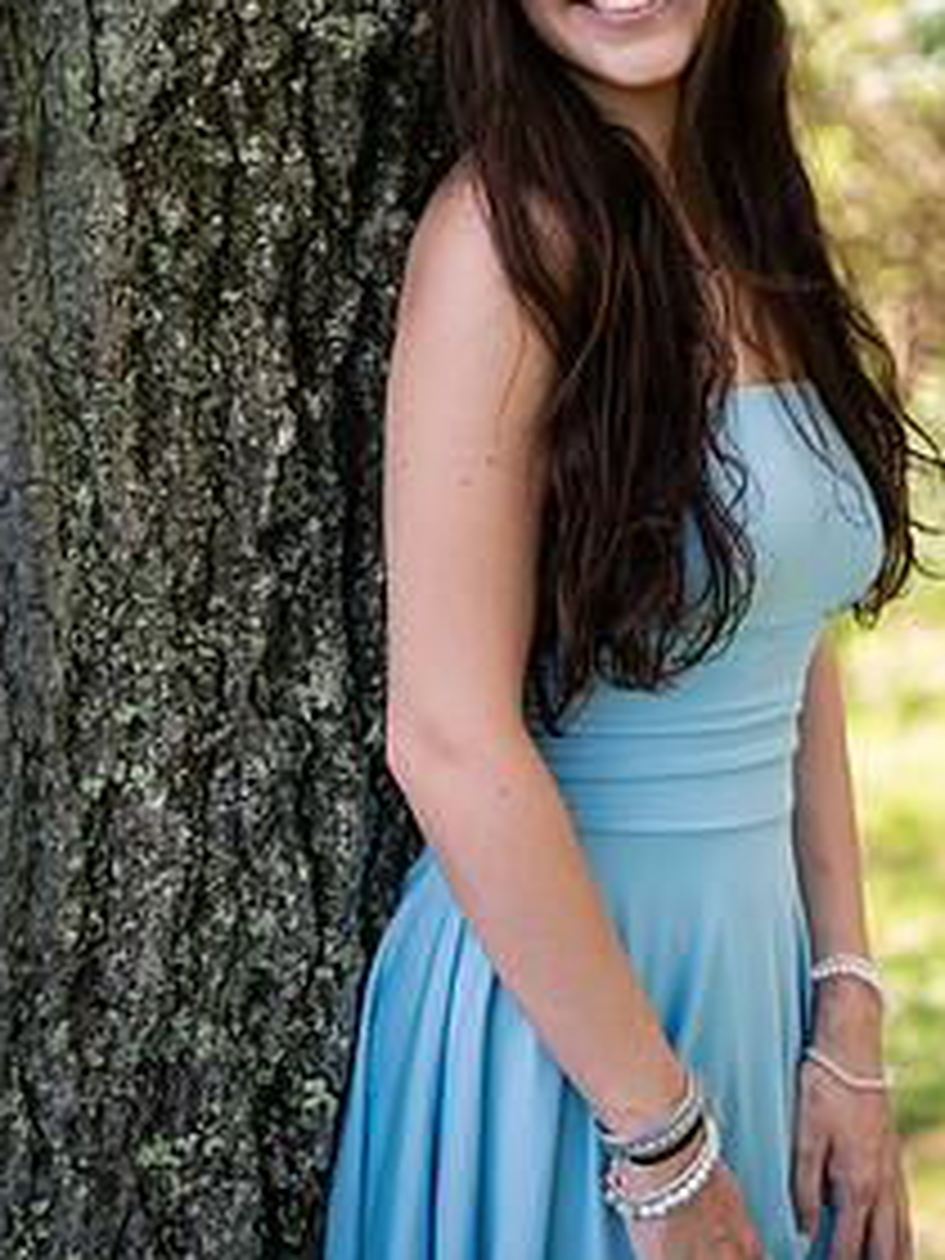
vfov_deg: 22.8
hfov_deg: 17.3
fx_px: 3094
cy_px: 346
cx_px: 657
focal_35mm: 85
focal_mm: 55
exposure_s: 1/250
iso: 125
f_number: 2.8
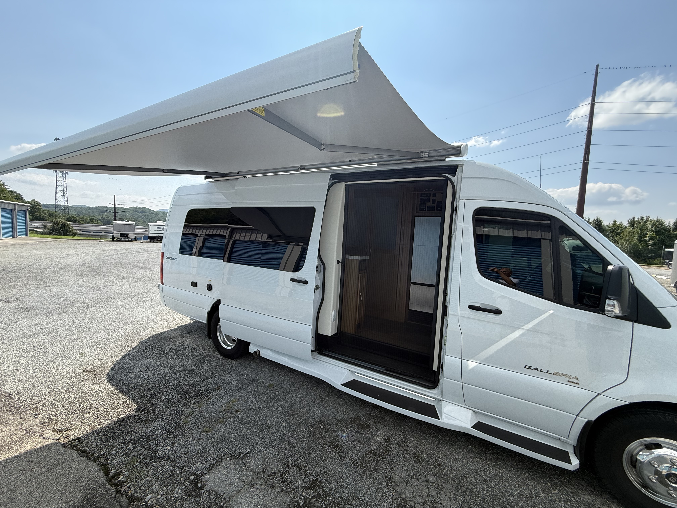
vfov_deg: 85.7
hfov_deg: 102.1
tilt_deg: -3.0
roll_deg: -2.3
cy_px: 254
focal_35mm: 14
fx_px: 274
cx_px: 338
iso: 64
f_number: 2.2
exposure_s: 1/1068
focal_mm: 2.22
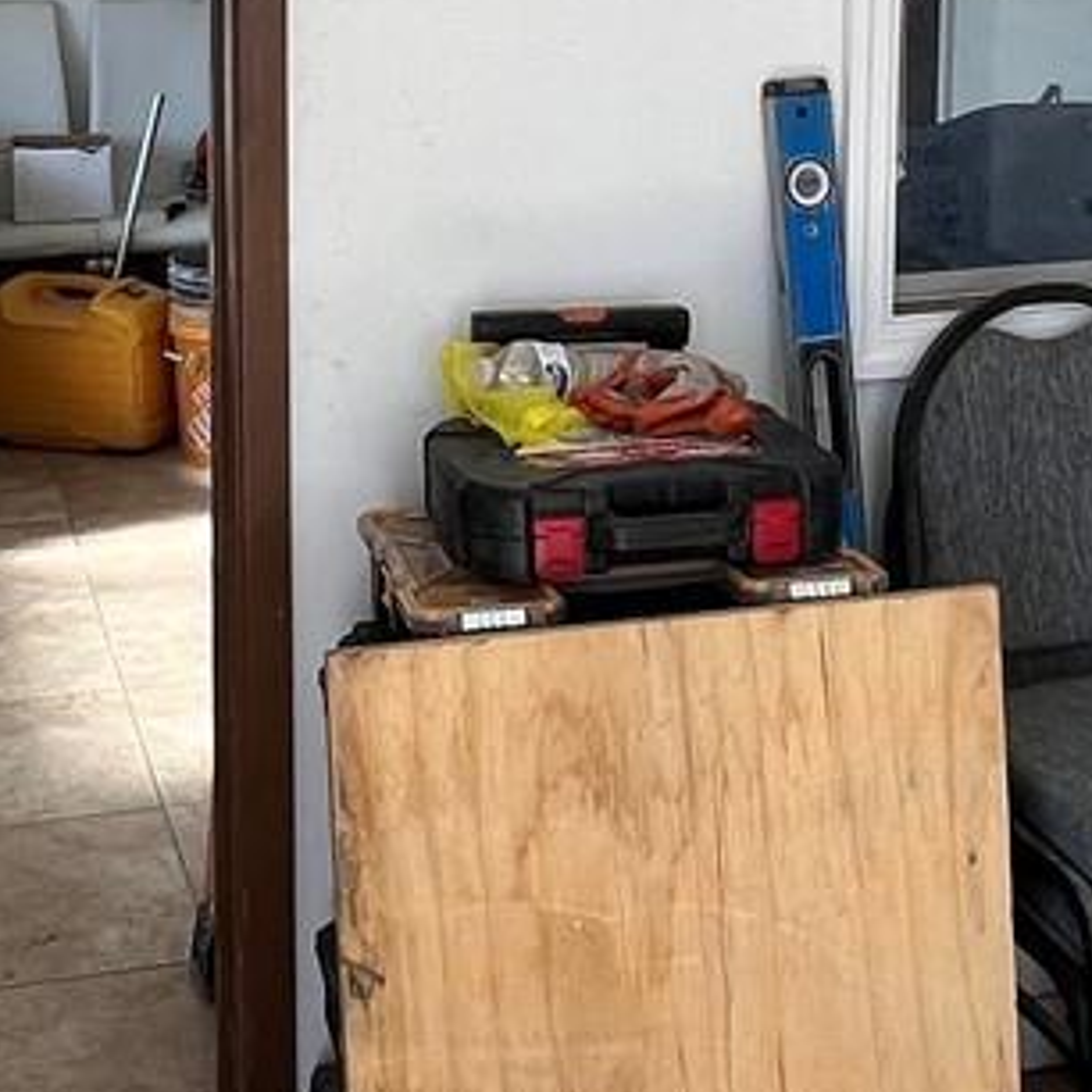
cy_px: 118
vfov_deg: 27.6
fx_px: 2141
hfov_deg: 28.5
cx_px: 443
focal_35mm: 60
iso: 32
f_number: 1.8
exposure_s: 1/144
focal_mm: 1.57
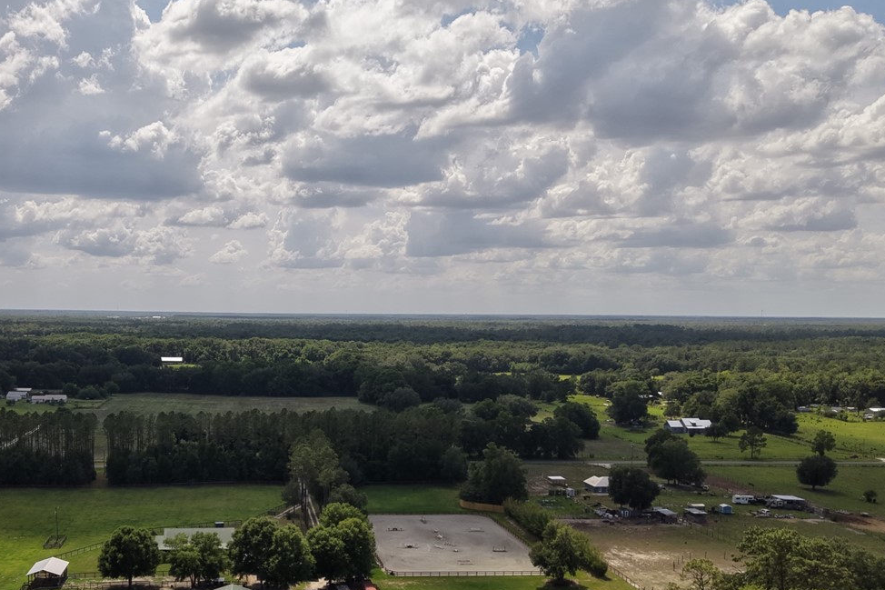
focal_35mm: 41
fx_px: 1008
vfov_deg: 32.0
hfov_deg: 46.5
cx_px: 281
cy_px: 441
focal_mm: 8.67
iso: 250
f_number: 1.8
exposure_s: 1/60
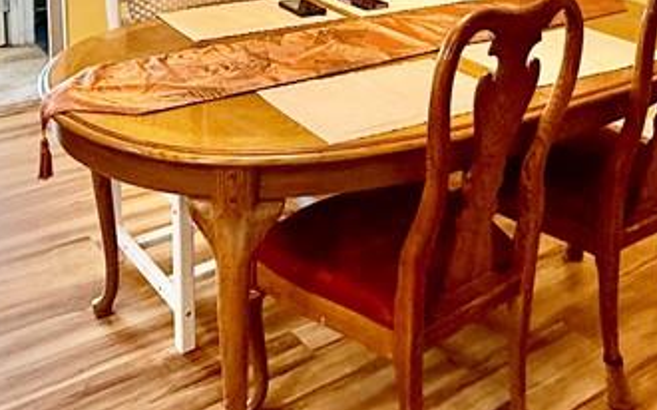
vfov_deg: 25.4
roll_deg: -1.5
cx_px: 392
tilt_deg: -8.6
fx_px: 823
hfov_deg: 43.3
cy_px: -68
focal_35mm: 46
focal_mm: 2.22
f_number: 2.2
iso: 400
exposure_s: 1/60
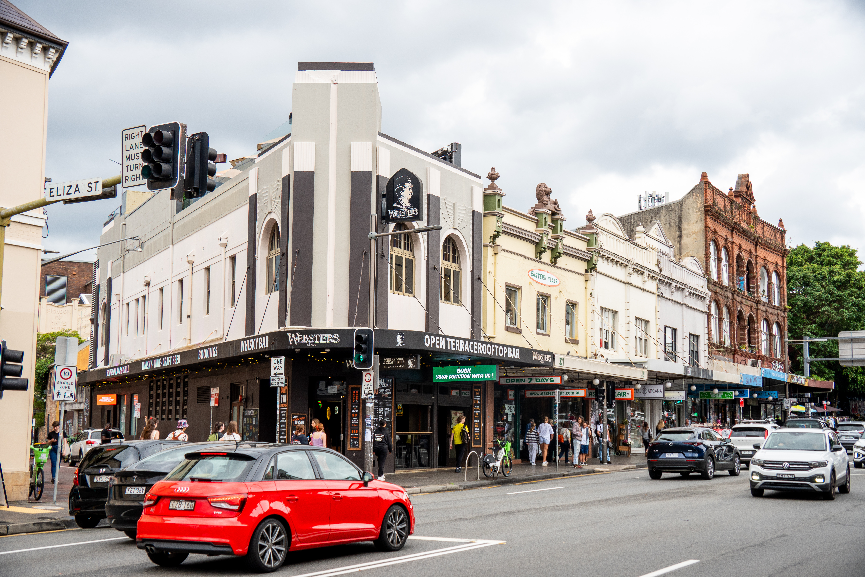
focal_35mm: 48
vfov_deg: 28.1
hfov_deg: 41.1
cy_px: 288
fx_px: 1153
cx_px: 432
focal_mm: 32
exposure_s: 1/250
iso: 100
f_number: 5
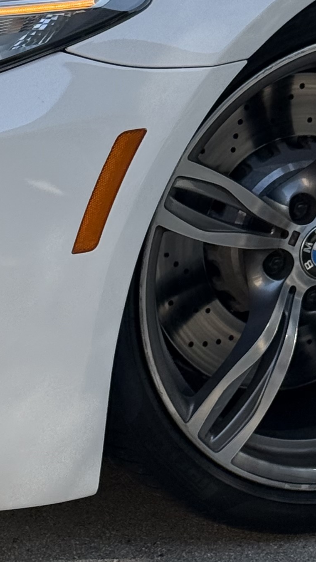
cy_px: 12
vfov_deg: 13.6
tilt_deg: -17.4
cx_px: 89
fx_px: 2325
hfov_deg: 7.8
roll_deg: +0.7
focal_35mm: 156
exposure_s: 1/2762
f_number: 1.78
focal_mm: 6.76
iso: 100
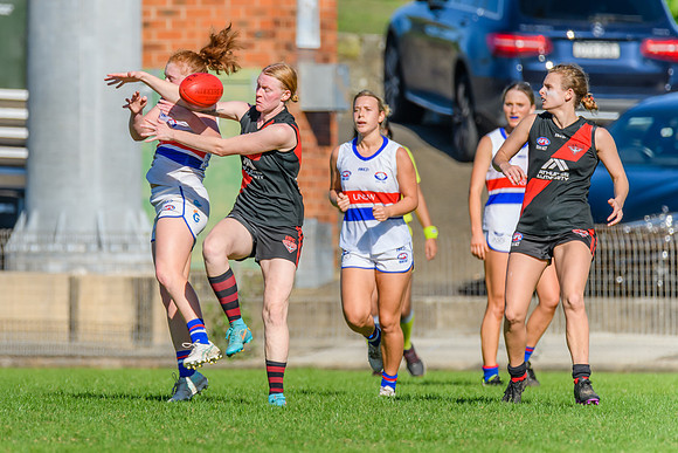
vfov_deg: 1.6
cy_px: 144
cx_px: 203
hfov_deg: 2.4
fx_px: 16404
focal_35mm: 871
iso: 640
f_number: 9
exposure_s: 1/1600
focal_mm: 600
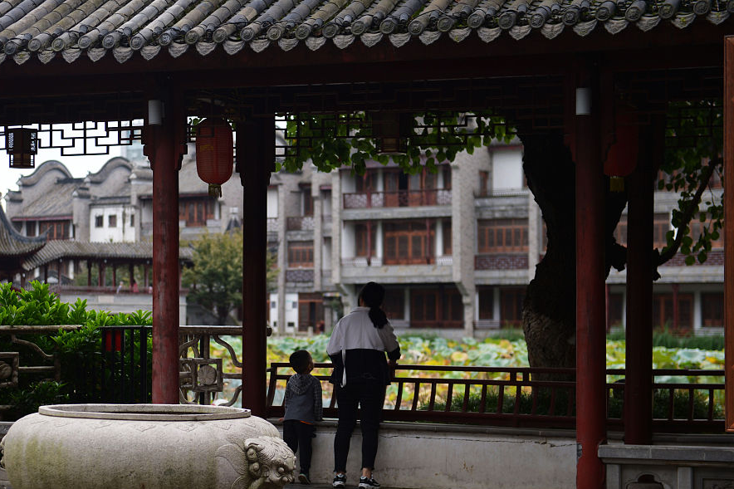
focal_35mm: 95
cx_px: 240
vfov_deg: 14.4
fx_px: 1936
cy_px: 279
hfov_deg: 21.4
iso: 200
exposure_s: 1/250
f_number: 2.8
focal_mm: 70
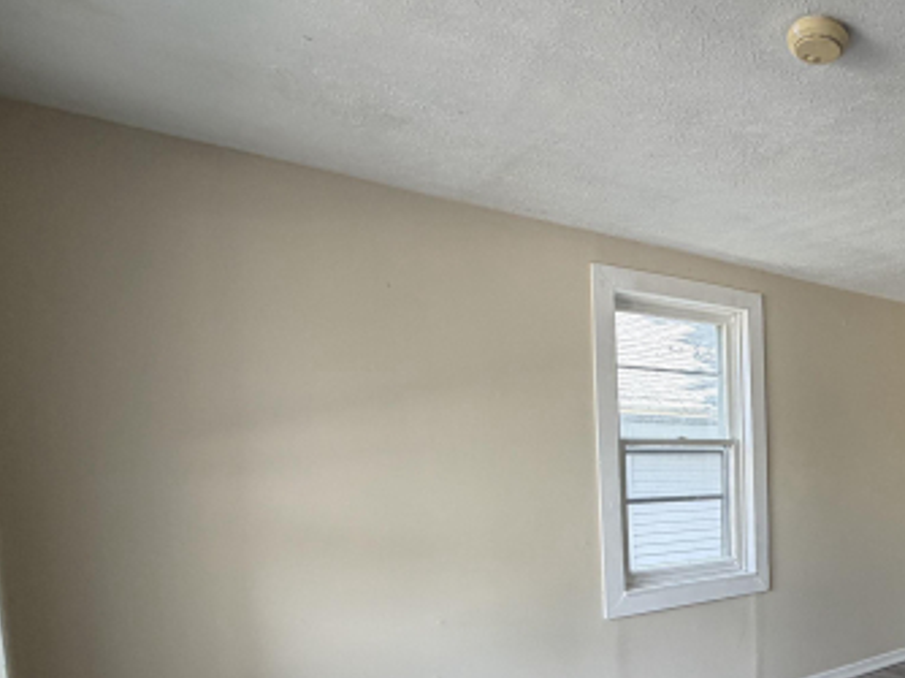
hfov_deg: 53.2
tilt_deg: -5.3
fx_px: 732
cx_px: 858
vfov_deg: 47.5
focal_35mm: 28
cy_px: 523
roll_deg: -0.1
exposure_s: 1/121
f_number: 2.2
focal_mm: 2.22
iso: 160
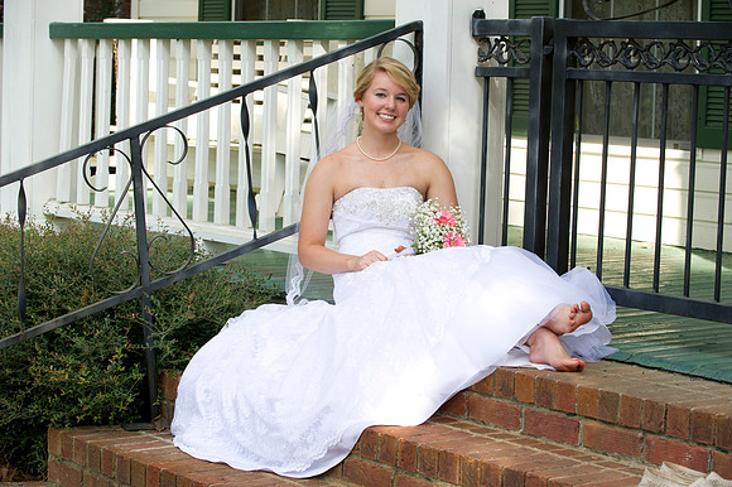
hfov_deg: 22.6
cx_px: 366
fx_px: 1829
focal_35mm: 90
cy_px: 244
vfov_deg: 15.2
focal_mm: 90
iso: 250
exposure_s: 1/250
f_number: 5.6
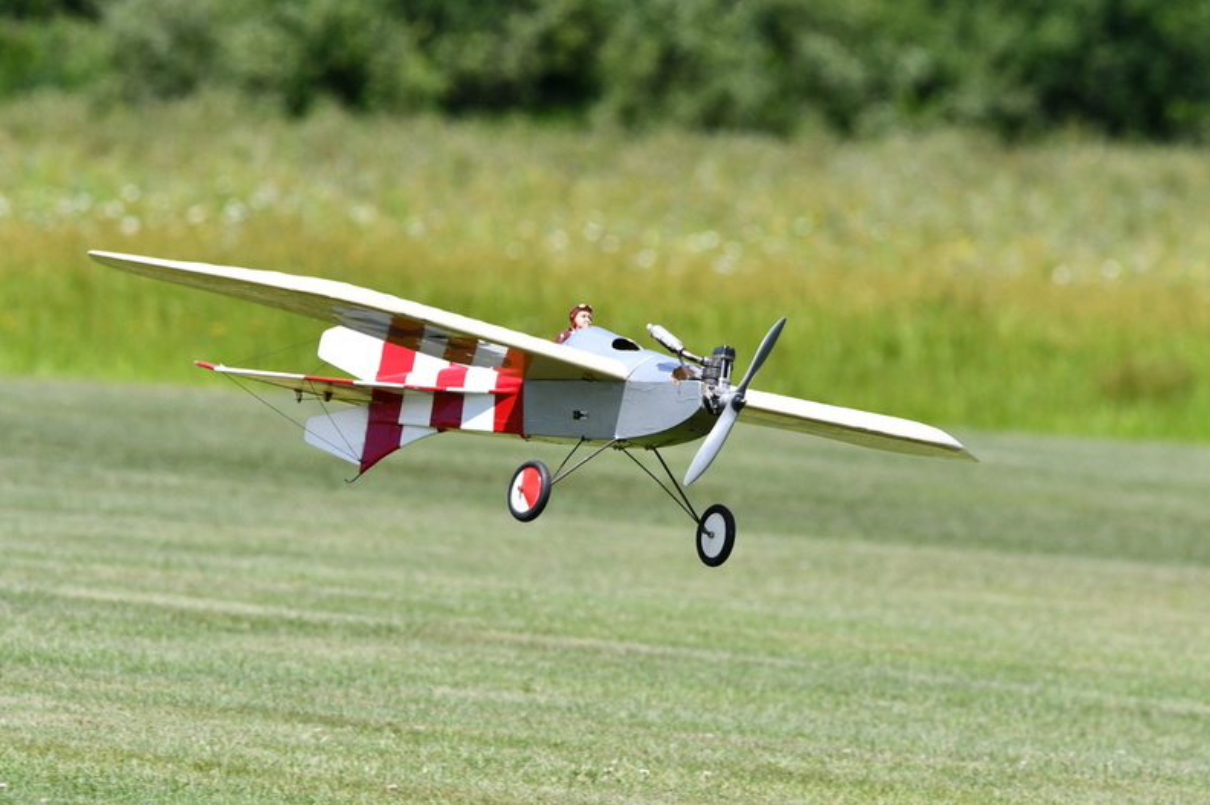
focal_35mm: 630
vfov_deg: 2.2
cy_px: 402
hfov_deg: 3.3
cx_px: 605
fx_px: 21161
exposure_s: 1/1600
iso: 800
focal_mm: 420
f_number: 10
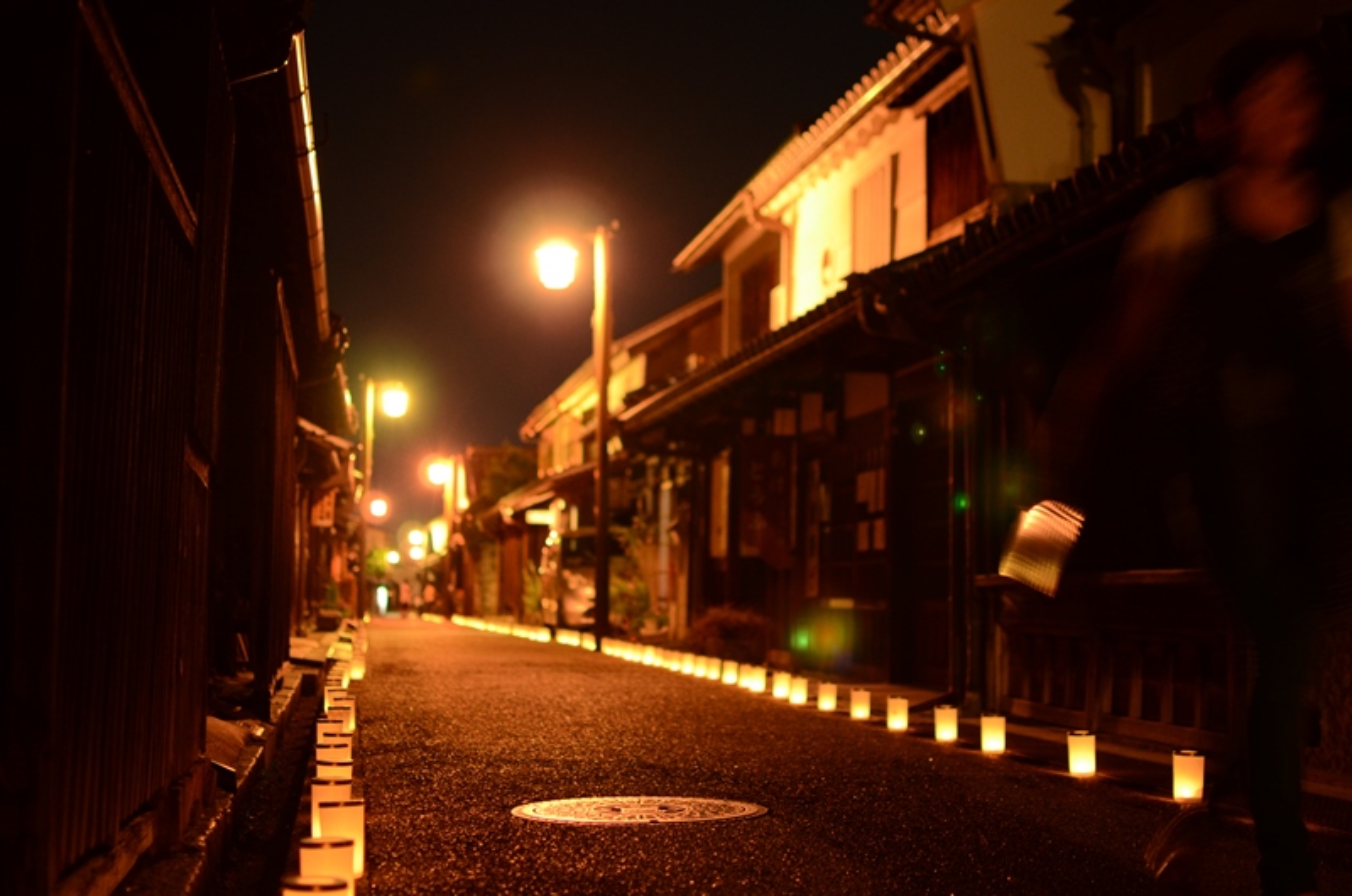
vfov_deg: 25.6
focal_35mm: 52
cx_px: 676
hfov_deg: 37.9
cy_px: 448
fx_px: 1968
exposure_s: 1/8
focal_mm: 35
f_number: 1.8
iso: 800
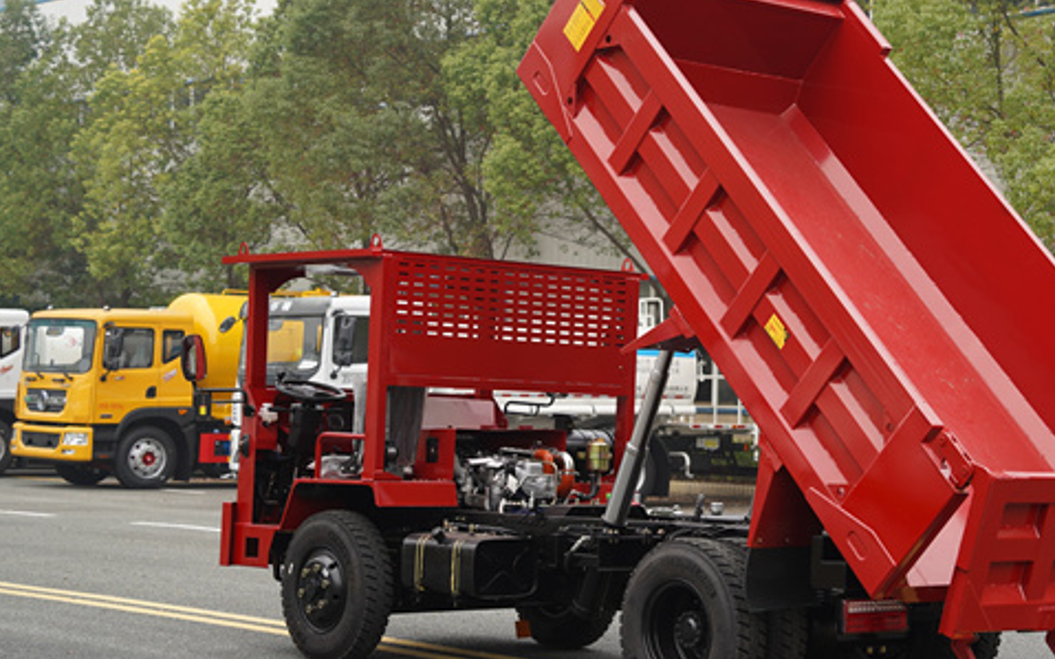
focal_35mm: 80
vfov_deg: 16.3
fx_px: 2299
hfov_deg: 25.6
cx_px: 736
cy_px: 316
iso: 100
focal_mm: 47
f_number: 3.5
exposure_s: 1/125
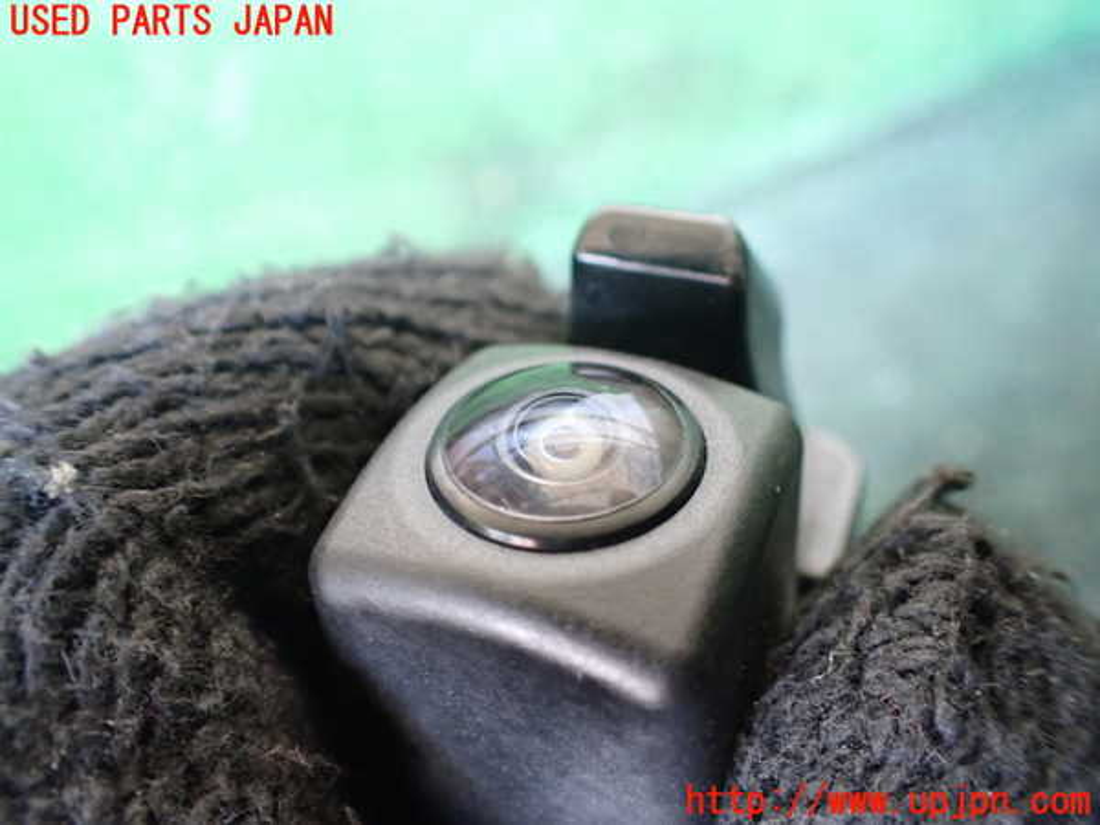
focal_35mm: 30
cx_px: 550
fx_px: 953
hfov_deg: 60.0
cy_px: 412
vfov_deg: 46.8
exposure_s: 1/30
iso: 800
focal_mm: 5.4
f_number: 2.3
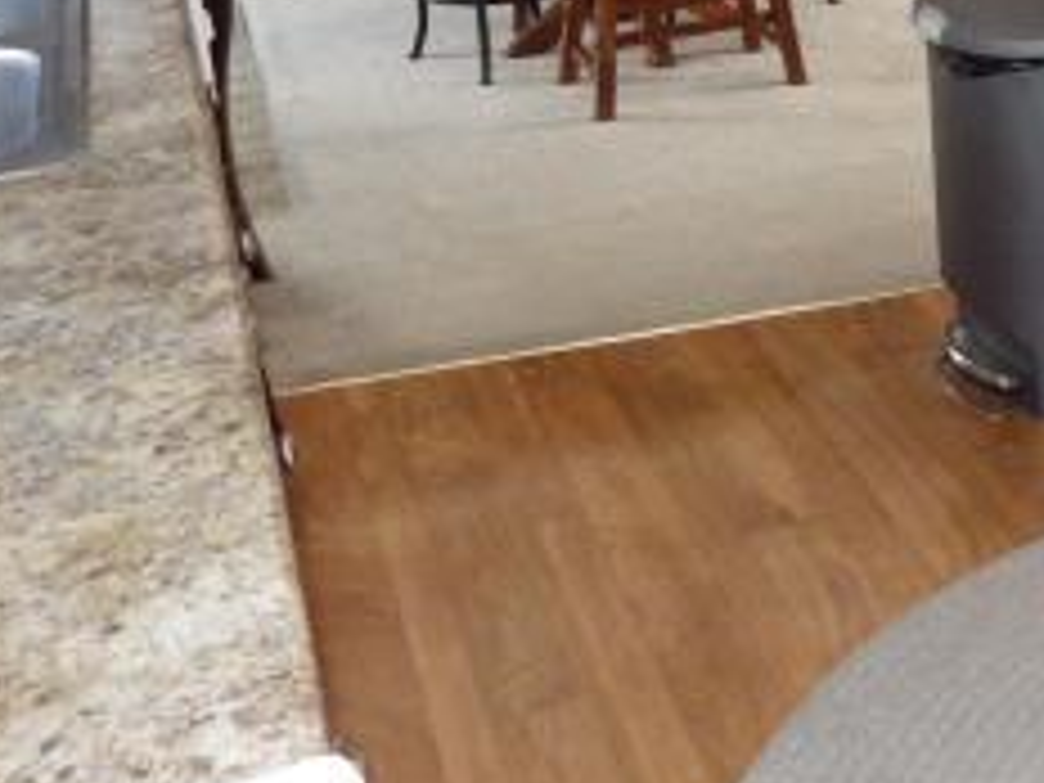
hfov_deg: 29.6
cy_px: -54
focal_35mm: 55
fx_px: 1659
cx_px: 1274
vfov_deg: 24.9
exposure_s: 1/45
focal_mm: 4
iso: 800
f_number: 3.1
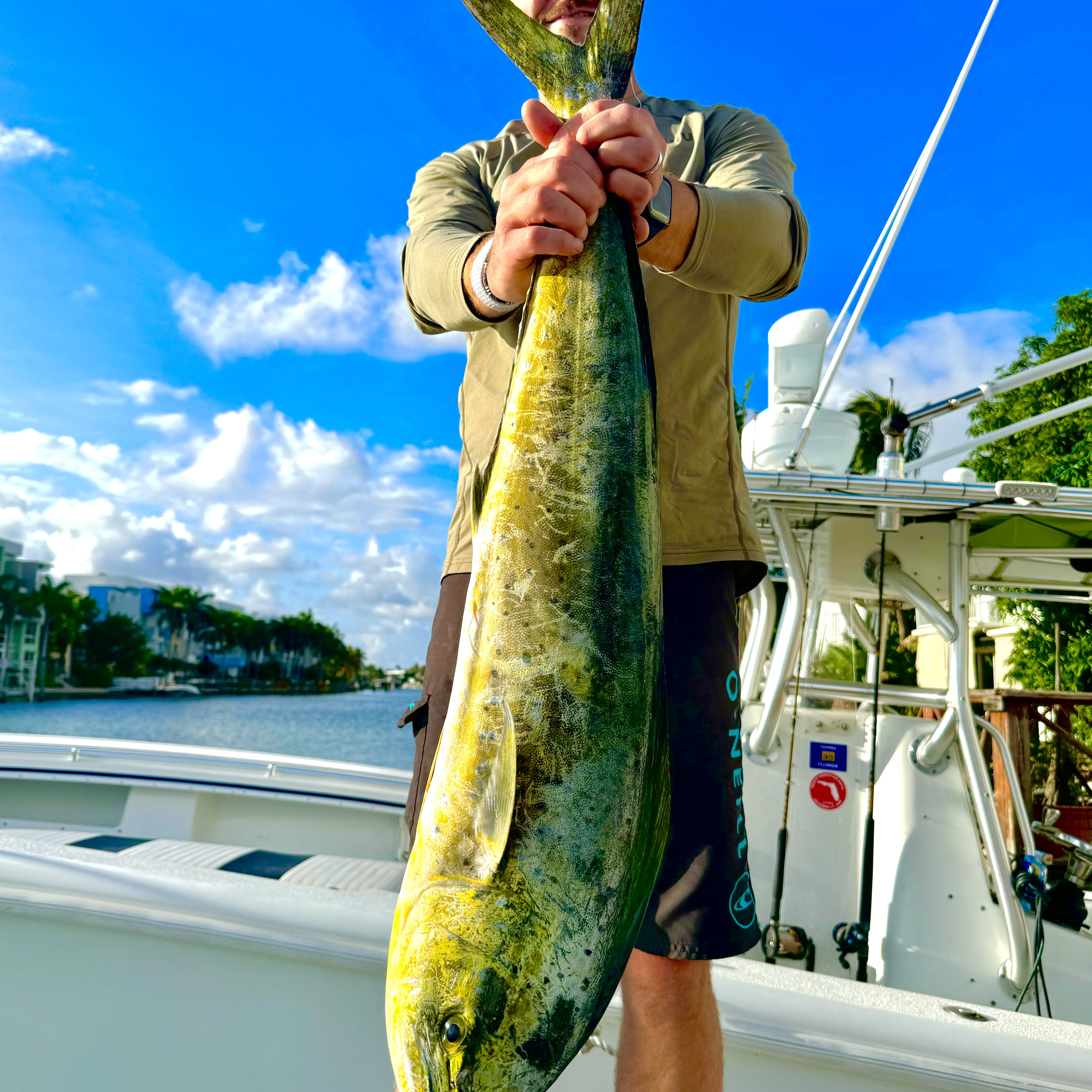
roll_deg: -2.2
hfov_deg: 55.6
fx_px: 1035
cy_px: 509
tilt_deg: +8.0
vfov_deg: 55.6
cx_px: 547
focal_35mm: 29
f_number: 1.78
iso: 80
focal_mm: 6.76
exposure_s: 1/4608
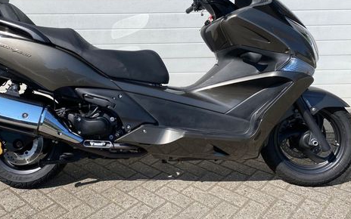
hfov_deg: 51.2
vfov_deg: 33.1
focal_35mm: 38
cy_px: 62
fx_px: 364
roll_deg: +0.5
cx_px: 141
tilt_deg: -12.3
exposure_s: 1/3846
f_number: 1.8
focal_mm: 4.25
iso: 32
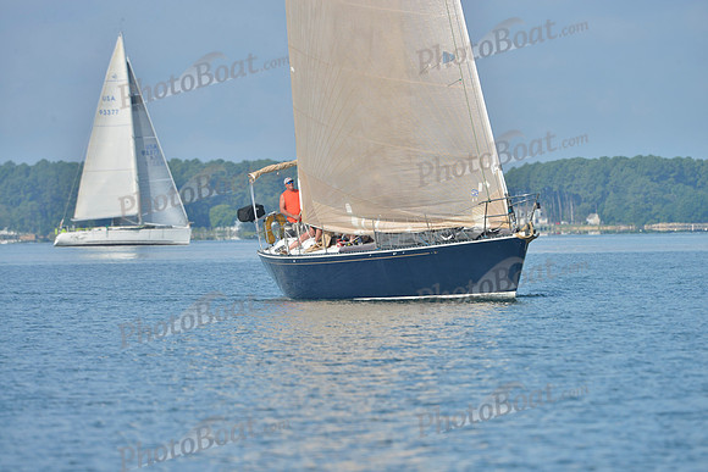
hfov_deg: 5.2
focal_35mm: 400
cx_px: 354
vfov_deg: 3.4
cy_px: 236
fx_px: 7868
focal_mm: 400
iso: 280
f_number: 9
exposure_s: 1/800
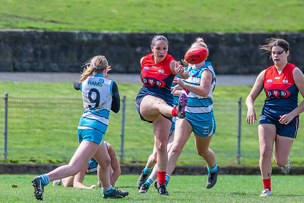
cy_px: 132
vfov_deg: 1.5
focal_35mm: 910
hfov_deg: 2.3
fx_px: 7681
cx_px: 210
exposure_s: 1/1600
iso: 1000
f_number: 6.3
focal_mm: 460
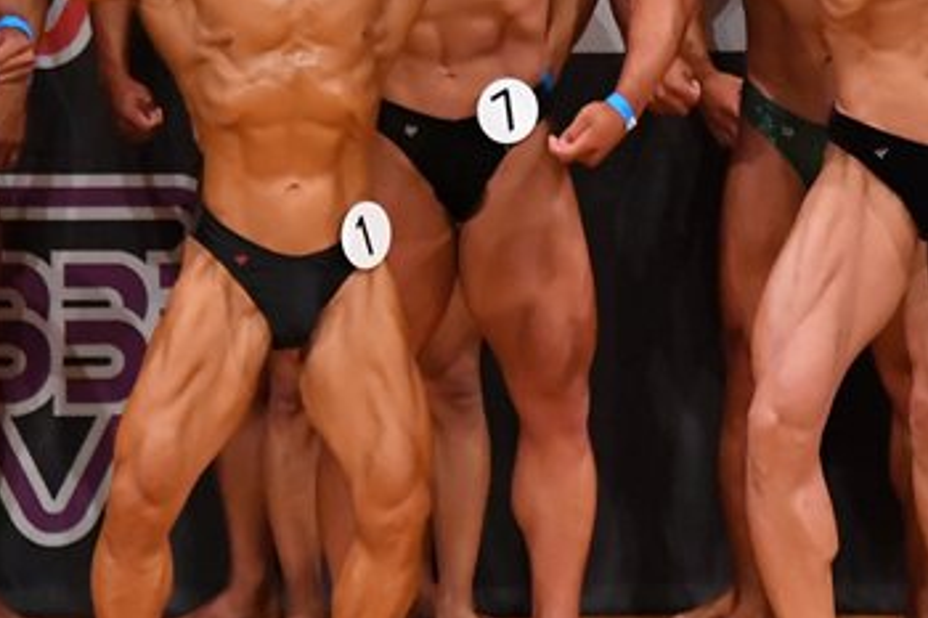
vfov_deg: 2.3
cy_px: 164
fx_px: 15407
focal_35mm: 598
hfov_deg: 3.4
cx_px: 672
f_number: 5.6
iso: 9000
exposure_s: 1/400
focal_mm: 180
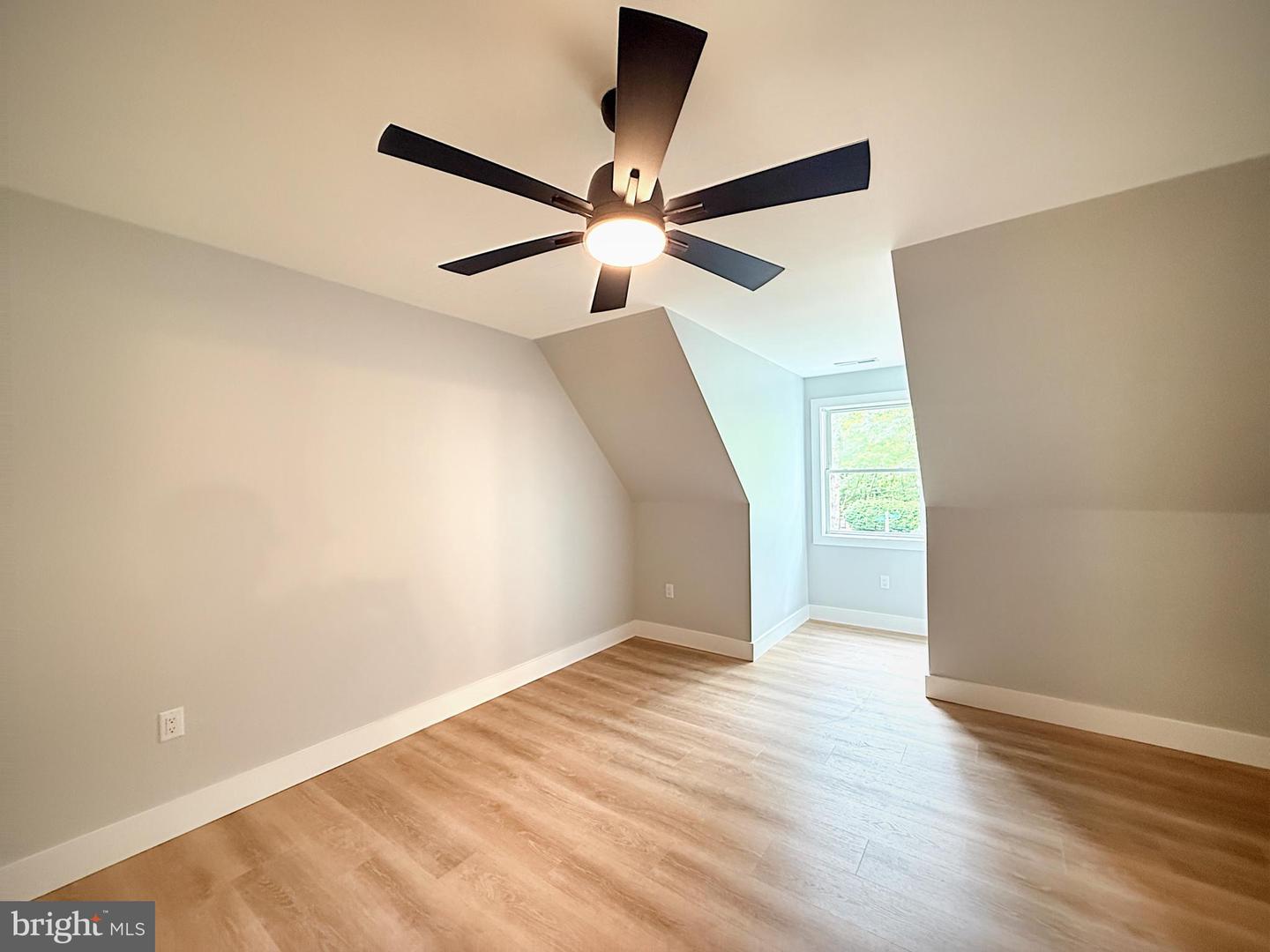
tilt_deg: +0.6
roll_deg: +0.9
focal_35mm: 14
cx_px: 635
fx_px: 514
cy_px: 476
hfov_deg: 102.1
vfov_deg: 85.7
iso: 250
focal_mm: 2.22
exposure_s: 1/24
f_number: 2.2
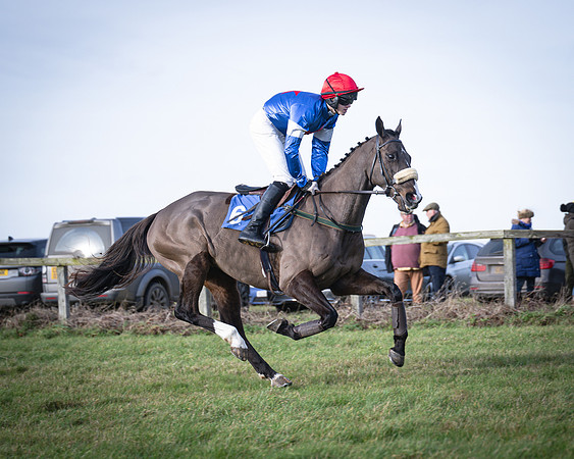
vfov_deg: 11.1
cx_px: 379
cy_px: 225
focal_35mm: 139
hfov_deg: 13.8
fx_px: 2366
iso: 125
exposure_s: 1/1000
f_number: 2.8
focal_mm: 70
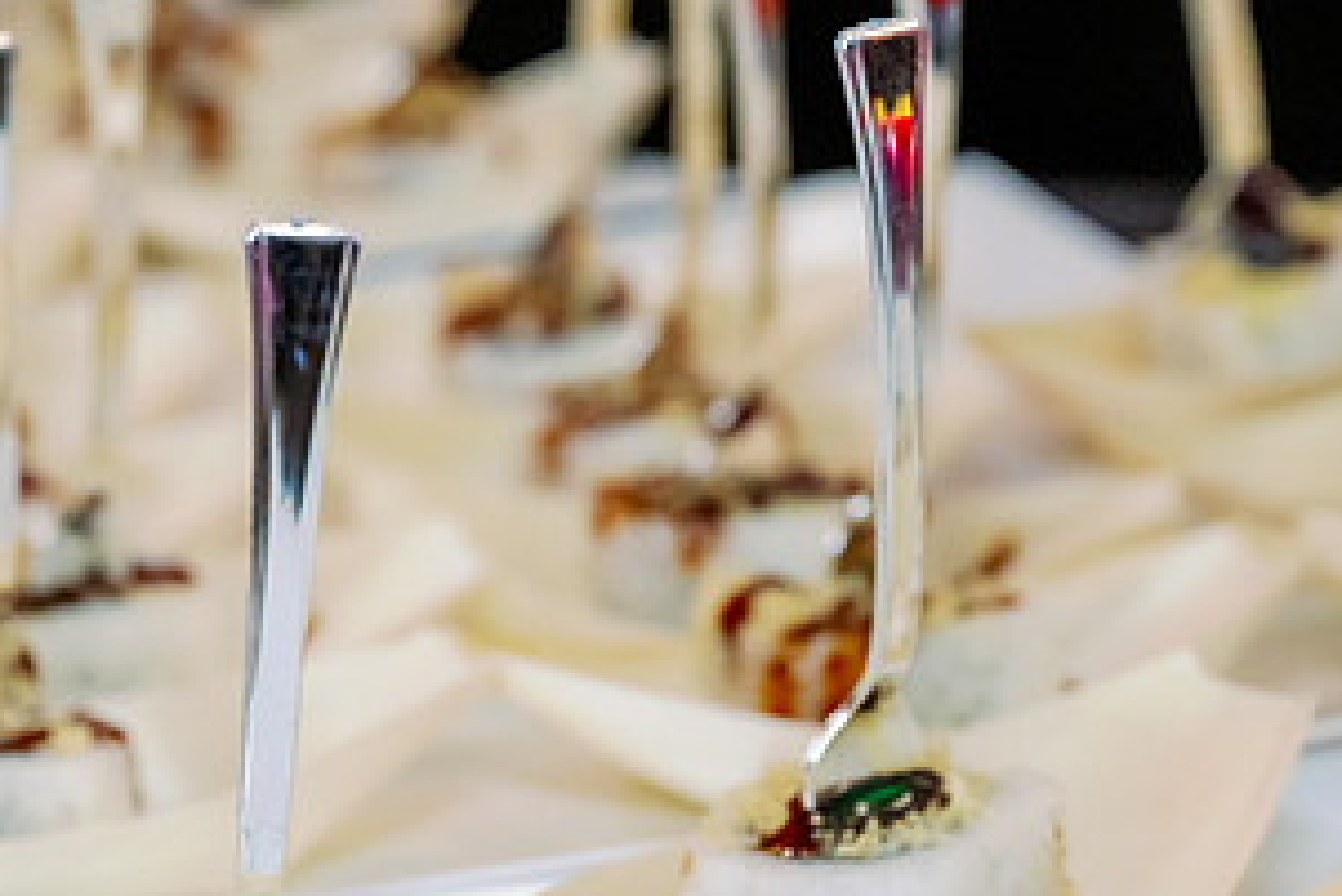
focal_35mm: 135
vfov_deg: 10.1
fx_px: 5035
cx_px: 76
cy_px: 698
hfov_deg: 15.0
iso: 2000
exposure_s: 1/100
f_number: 6.3
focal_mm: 70
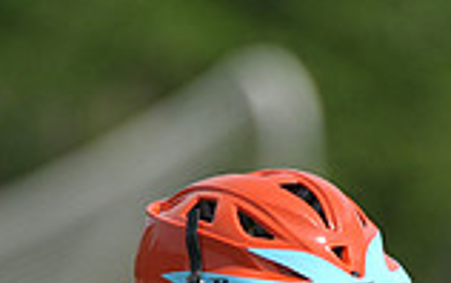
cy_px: 486
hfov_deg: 1.4
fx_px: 18376
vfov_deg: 0.9
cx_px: 143
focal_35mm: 1494
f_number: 4
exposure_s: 1/4000
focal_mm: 400
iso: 640
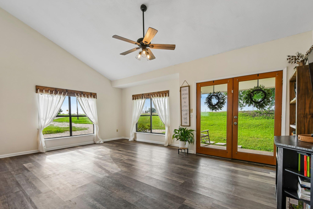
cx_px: 156
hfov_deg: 100.4
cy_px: 104
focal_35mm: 15
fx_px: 130
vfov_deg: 77.3
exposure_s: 1/500
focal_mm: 10
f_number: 6.3
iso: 400
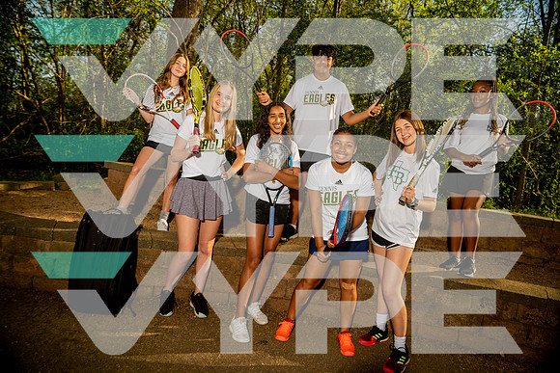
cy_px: 186
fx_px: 373
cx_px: 280
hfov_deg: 73.7
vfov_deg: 53.2
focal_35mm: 24
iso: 125
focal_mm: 24
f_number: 4.5
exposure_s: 1/250
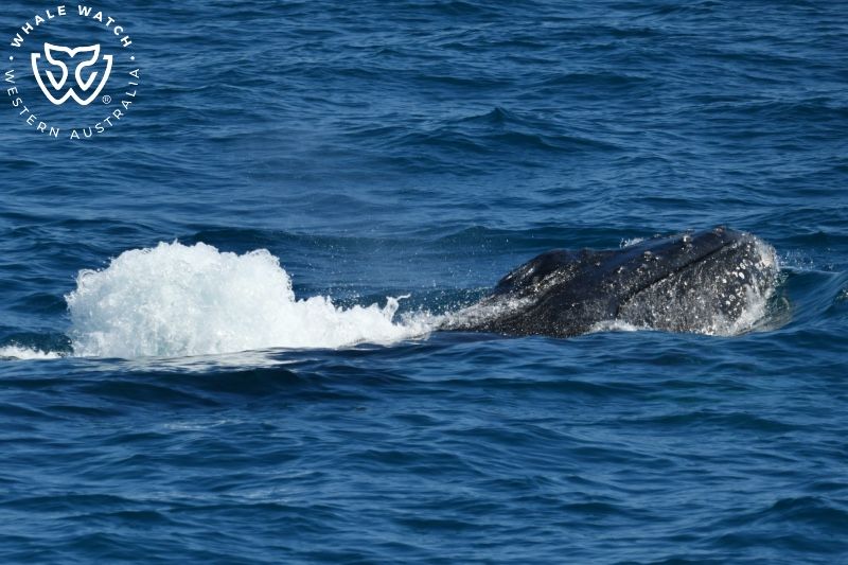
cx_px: 424
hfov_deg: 5.7
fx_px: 8478
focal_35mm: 360
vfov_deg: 3.8
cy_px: 282
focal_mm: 360
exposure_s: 1/8000
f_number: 6
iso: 640
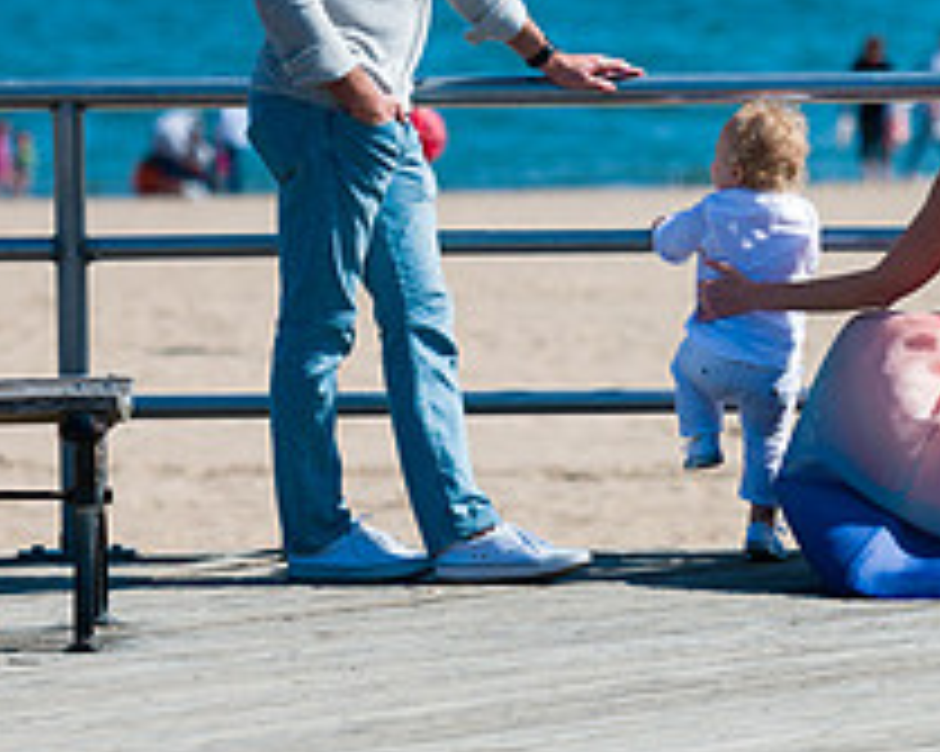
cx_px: 742
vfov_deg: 4.9
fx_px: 8843
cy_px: -50
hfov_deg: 6.1
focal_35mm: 318
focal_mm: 122
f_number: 3.2
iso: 200
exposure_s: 1/5000
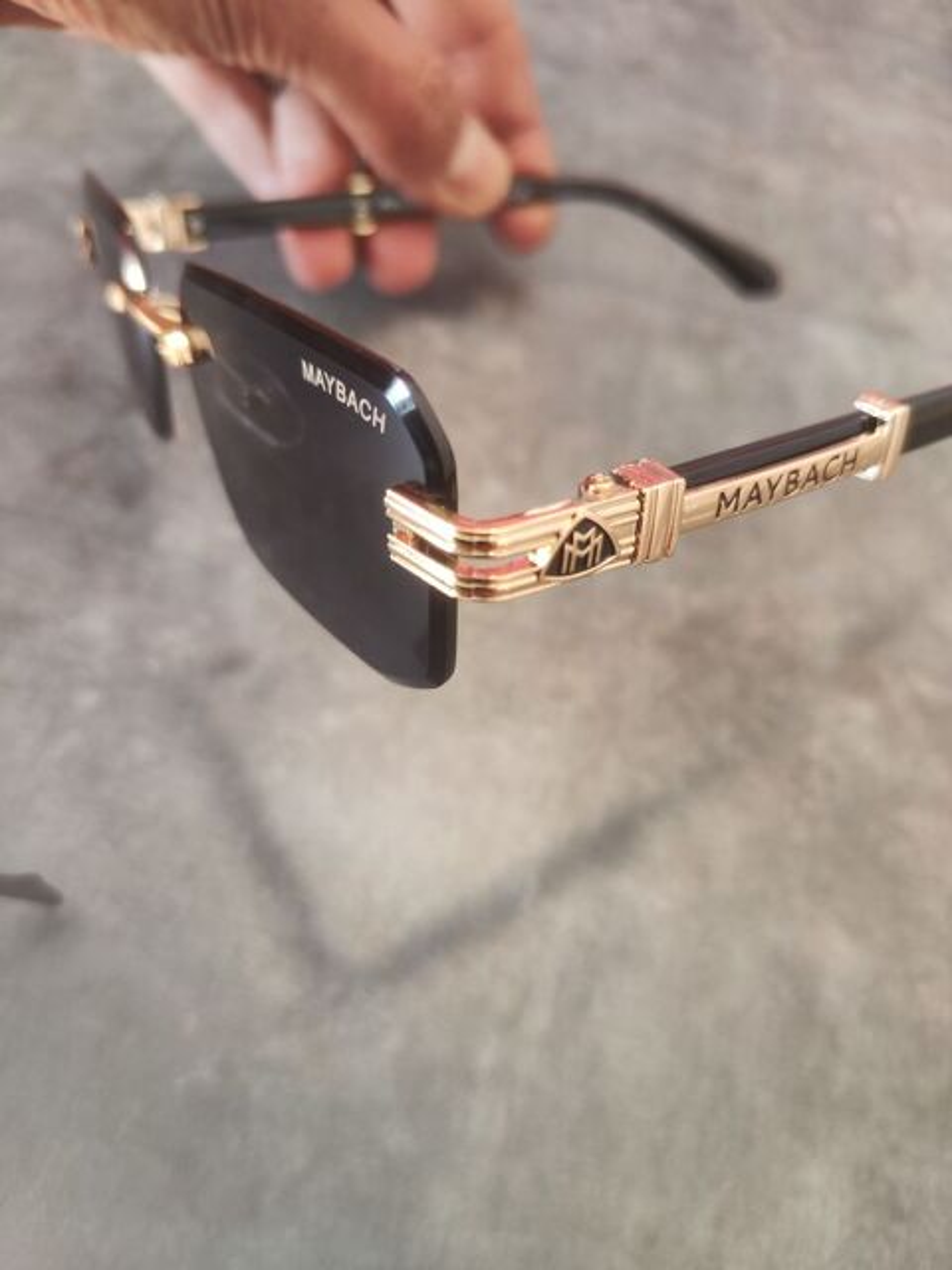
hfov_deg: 56.8
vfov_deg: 71.6
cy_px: 635
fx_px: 880
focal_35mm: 24
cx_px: 476
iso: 275
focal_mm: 5.59
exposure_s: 1/100
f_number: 1.88
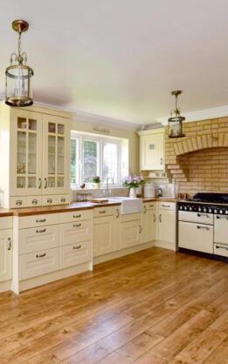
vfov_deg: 74.8
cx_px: 42
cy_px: 175
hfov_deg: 47.9
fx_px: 239
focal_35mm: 24
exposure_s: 1/50
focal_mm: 10
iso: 400
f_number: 11
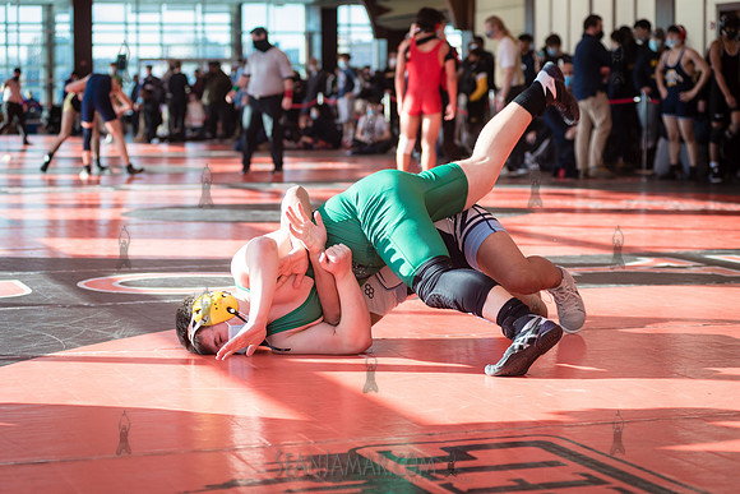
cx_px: 370
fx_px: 1815
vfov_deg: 15.5
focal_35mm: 88
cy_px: 247
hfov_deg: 23.0
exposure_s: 1/400
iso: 400
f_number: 4
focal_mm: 80
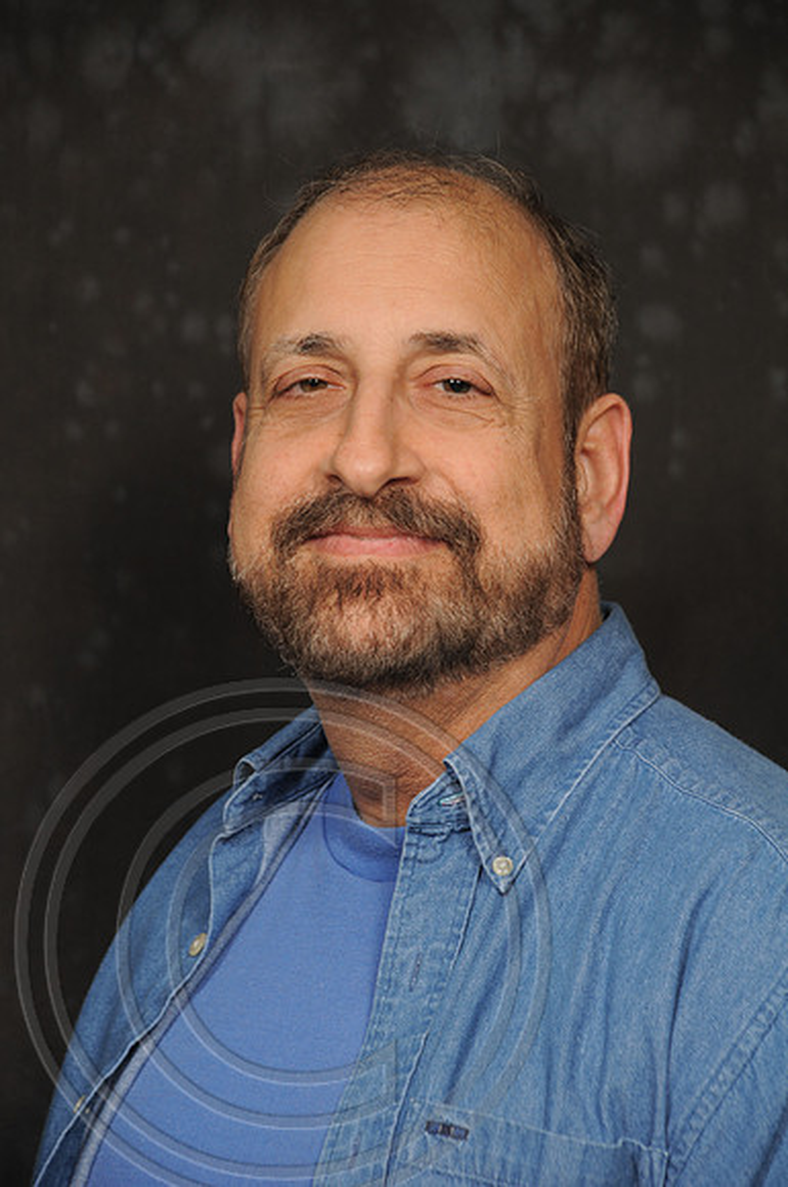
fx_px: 5186
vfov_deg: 13.1
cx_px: 394
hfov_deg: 8.7
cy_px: 594
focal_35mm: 158
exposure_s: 1/160
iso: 200
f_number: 6.3
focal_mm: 105
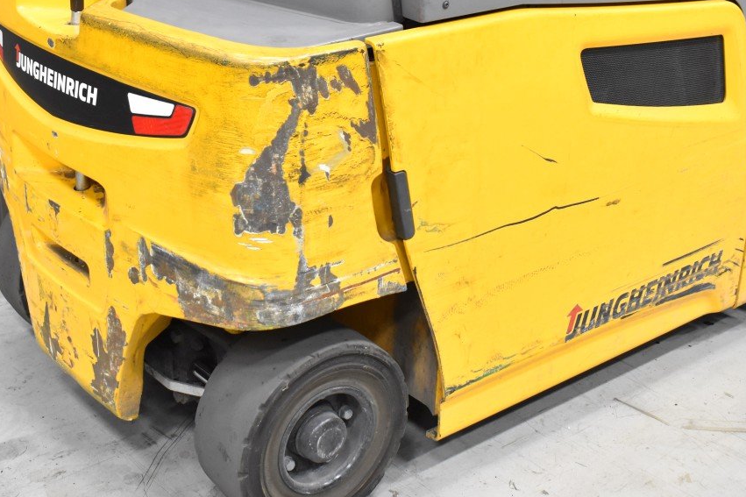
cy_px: 217
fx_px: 1139
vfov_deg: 24.6
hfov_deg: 36.0
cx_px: 269
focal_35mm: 55
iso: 1600
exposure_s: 1/30
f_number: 5
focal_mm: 26
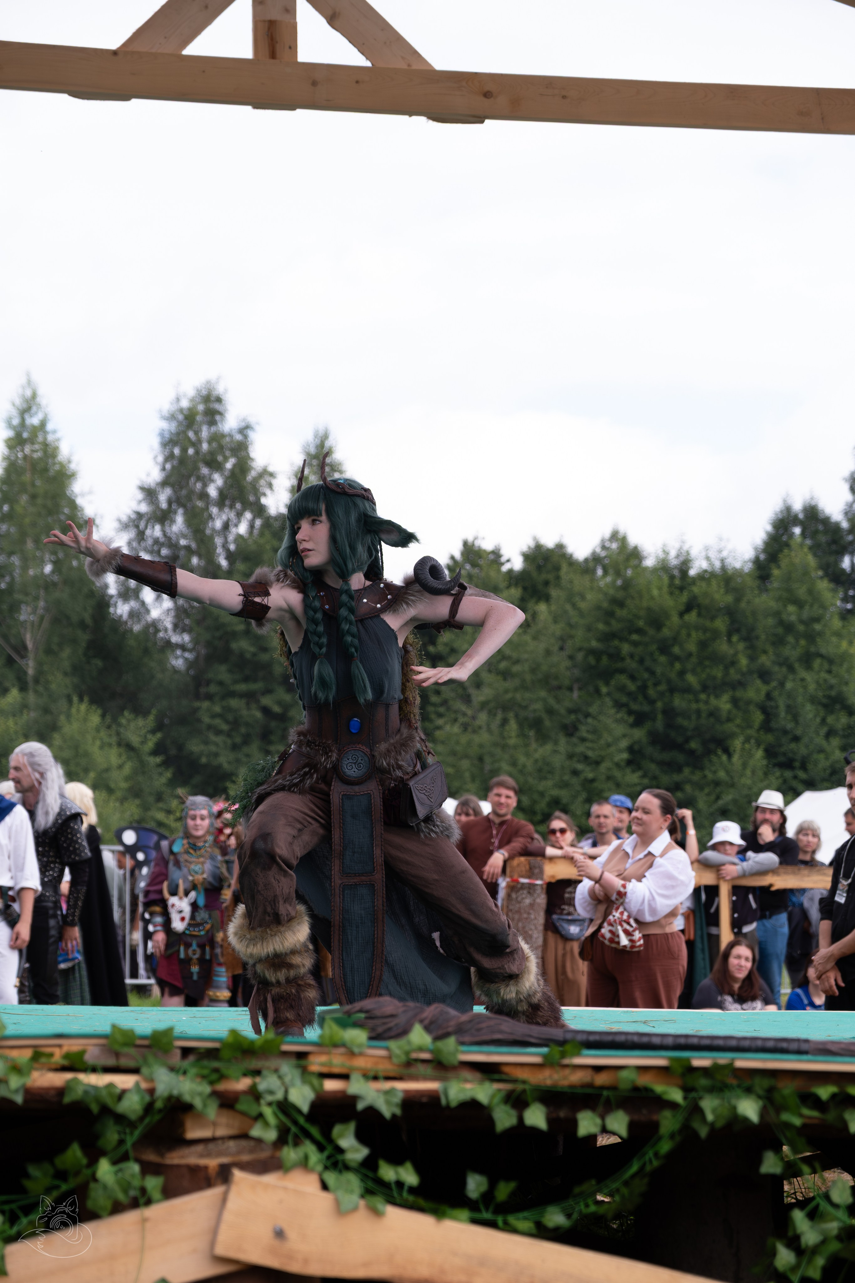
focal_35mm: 83
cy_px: 642
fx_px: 2957
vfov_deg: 24.5
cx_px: 428
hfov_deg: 16.5
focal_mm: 55
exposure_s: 1/1250
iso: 320
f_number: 4
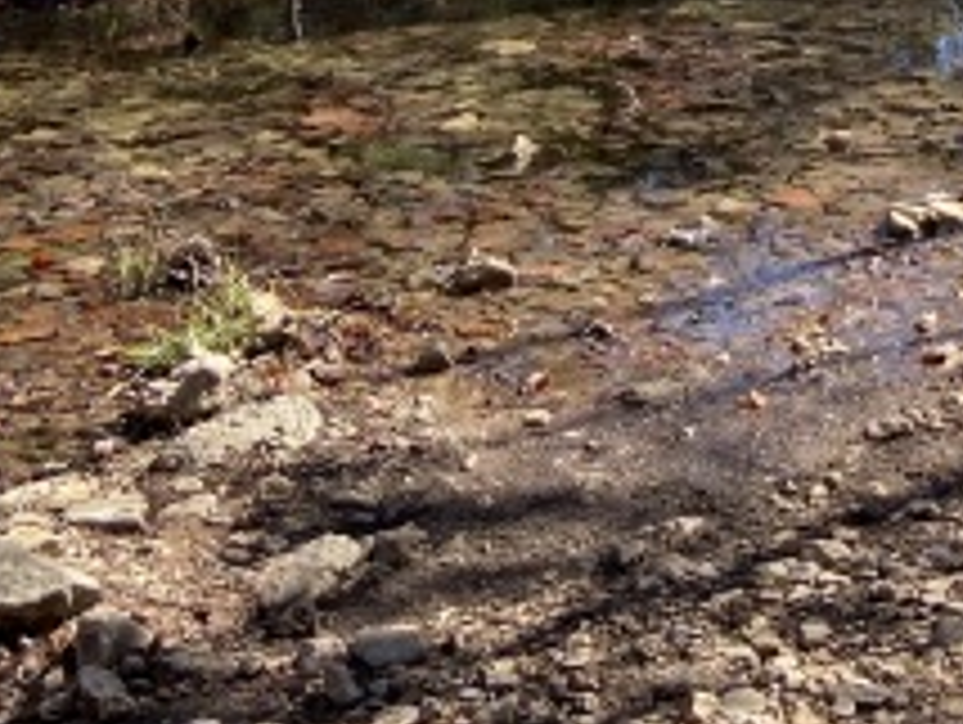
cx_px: 1166
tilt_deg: -2.7
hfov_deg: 19.0
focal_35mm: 97
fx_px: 2702
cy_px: -486
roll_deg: -0.8
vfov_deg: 13.9
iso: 32
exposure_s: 1/640
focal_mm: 4.25
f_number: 1.8
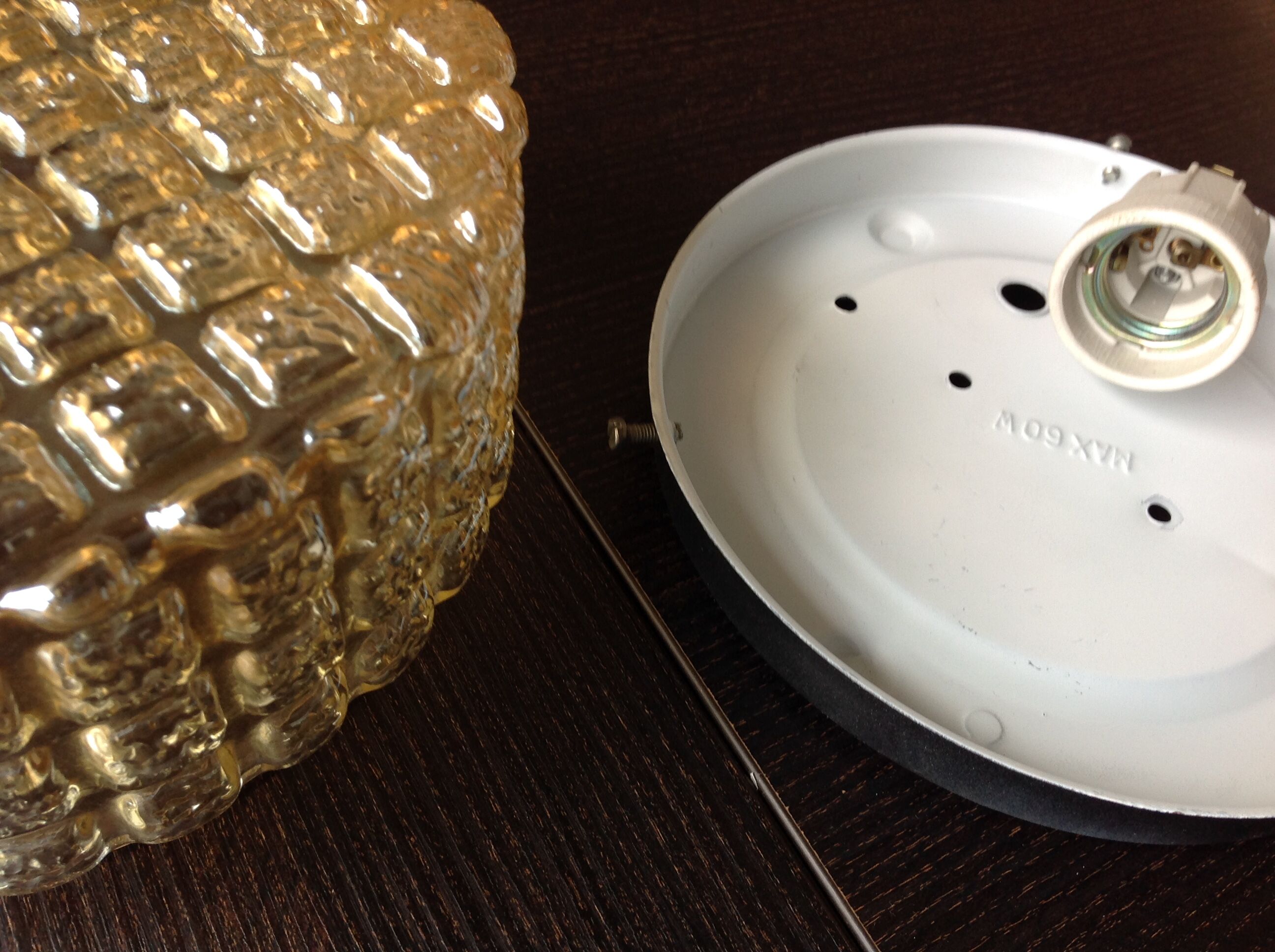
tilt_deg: -51.9
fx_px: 1287
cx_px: 638
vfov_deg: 40.6
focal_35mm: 35
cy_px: 476
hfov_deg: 52.7
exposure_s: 1/24
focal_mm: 4.28
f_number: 2.4
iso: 64
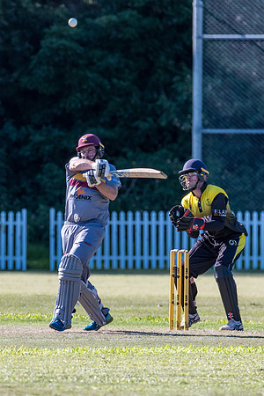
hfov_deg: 1.8
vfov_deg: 2.7
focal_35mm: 772
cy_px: 227
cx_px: 65
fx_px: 8494
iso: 1000
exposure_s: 1/2000
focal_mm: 450
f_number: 6
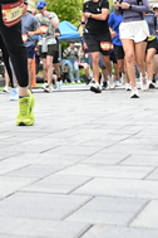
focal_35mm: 90
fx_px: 592
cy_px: -24
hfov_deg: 14.9
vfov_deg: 21.5
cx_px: 2
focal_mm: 31
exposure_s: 1/640
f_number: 4
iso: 2000
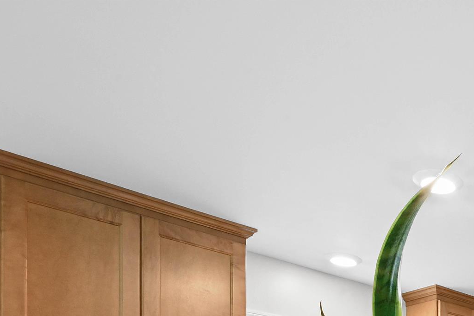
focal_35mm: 42
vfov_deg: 24.8
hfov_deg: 35.9
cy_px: 471
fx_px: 553
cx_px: 573
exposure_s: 1/2.5
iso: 1000
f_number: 14
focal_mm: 14
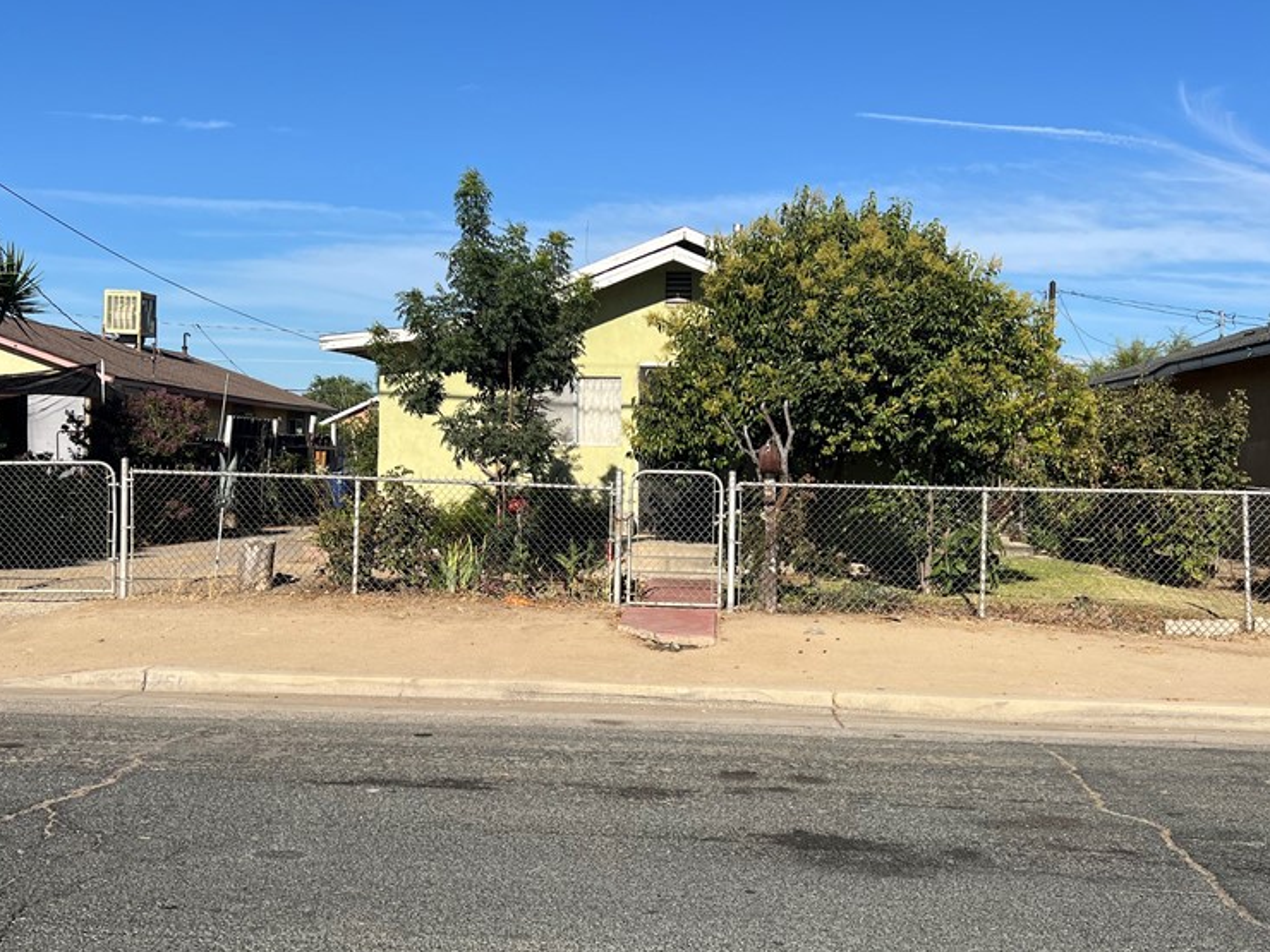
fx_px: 1321
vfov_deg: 39.6
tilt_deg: -1.2
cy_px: 506
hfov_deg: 51.4
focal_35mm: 36
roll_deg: -0.7
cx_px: 621
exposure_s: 1/4630
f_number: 1.5
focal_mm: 5.7
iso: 50
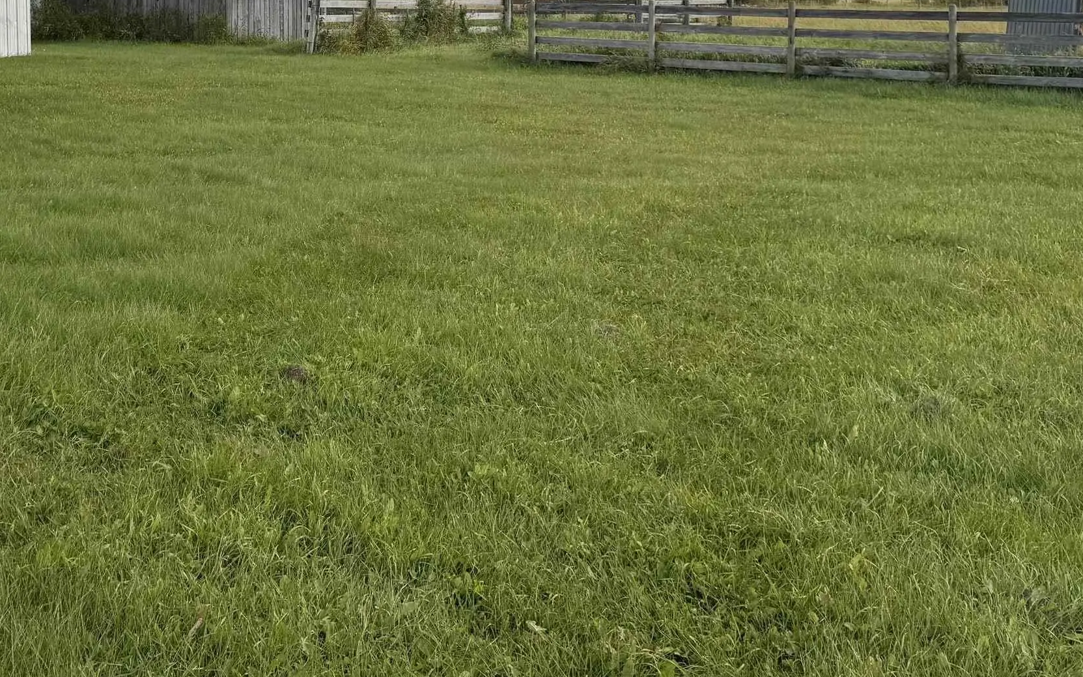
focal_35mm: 47
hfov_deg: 41.9
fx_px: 1387
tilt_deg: -2.6
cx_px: 331
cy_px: 61
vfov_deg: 26.5
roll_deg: +1.2
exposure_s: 1/4950
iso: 80
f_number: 1.78
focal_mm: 6.76
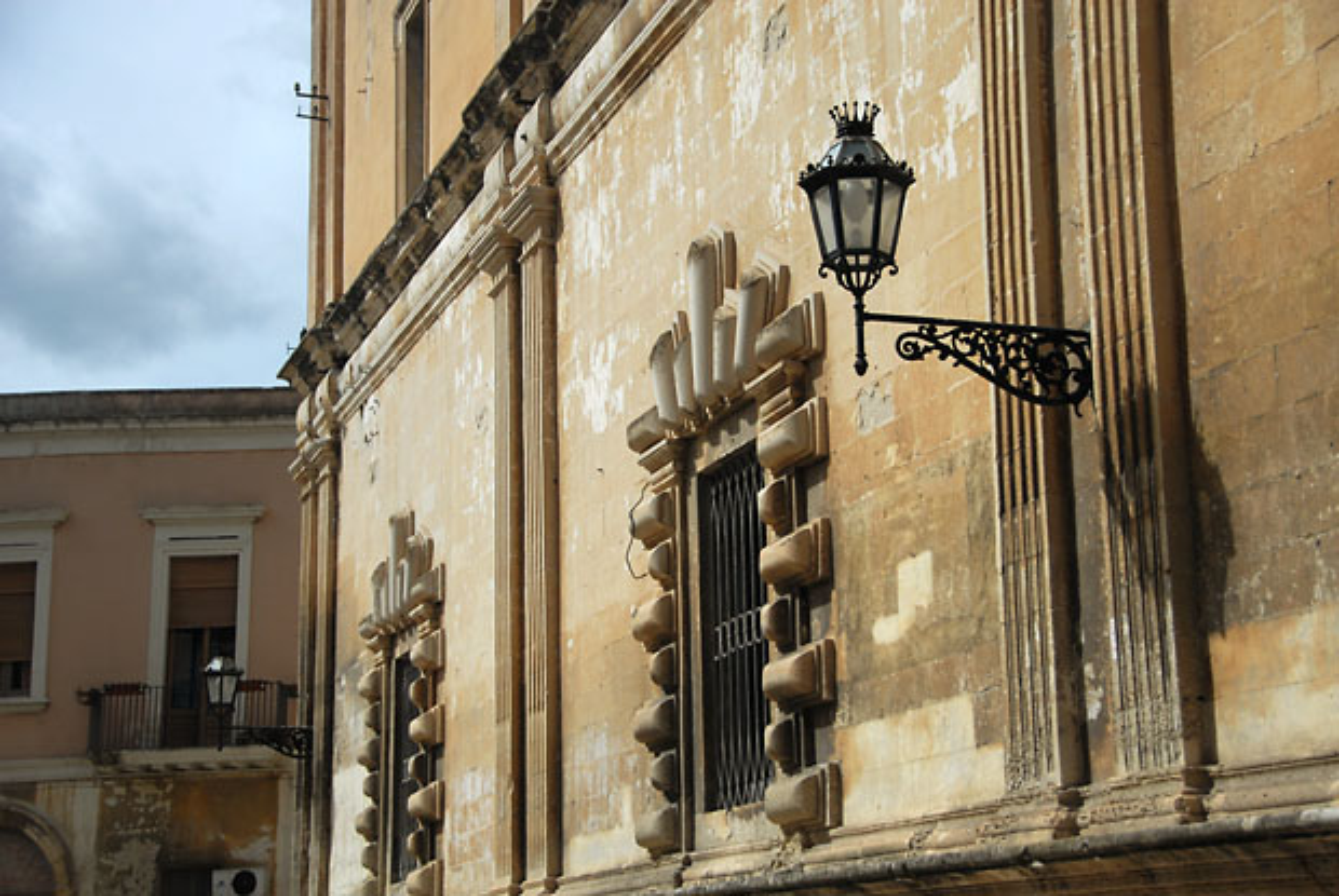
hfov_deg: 30.5
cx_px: 670
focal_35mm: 66
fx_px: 2458
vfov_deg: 20.7
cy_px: 448
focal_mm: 44
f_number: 4.5
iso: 200
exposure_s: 1/1000
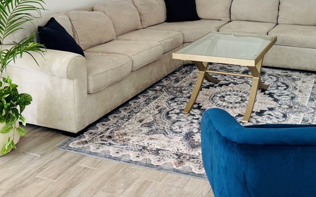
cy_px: 3
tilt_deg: -8.3
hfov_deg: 41.4
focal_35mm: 48
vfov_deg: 25.6
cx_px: 205
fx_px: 413
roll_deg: +0.3
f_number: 1.78
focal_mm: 6.76
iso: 125
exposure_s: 1/60
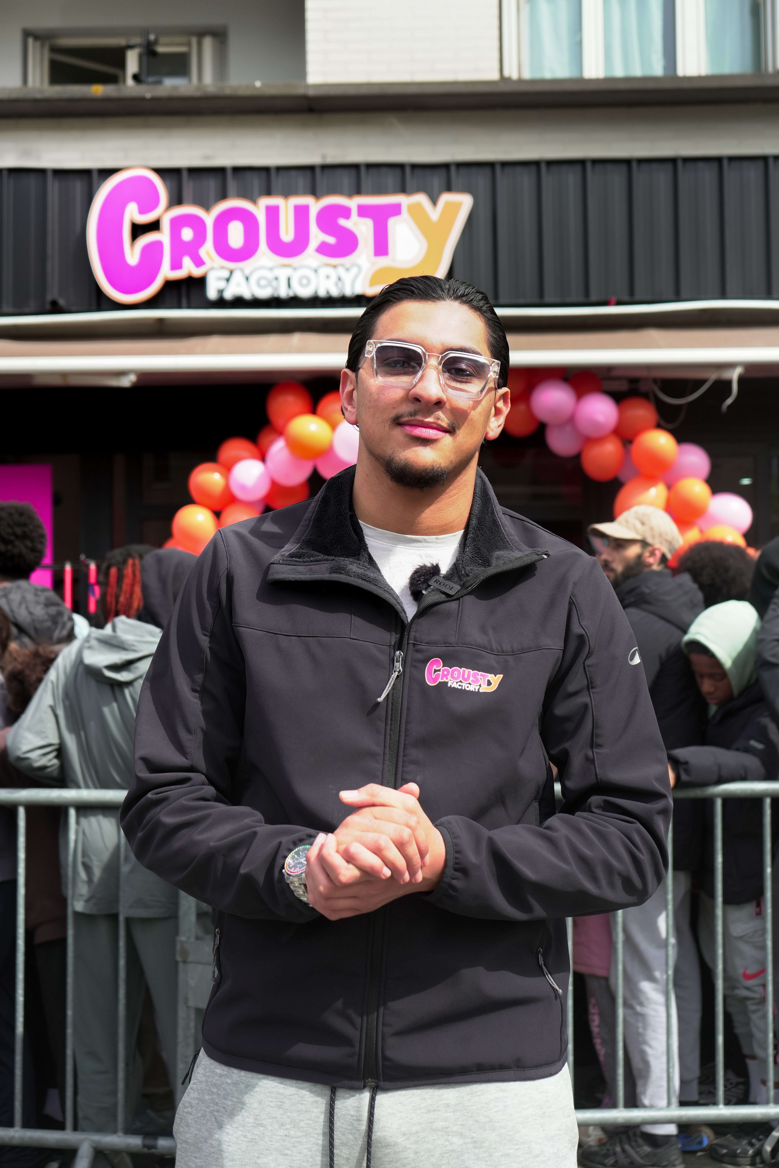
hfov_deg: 29.9
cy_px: 584
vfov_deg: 43.6
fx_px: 1461
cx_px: 390
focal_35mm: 45
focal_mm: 45
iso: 320
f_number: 5.6
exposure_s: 1/800
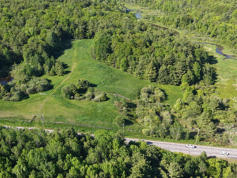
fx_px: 329
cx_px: 61
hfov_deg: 38.7
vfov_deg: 30.0
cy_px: 124
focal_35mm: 48
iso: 100
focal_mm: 8.67
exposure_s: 1/1250
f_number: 1.8
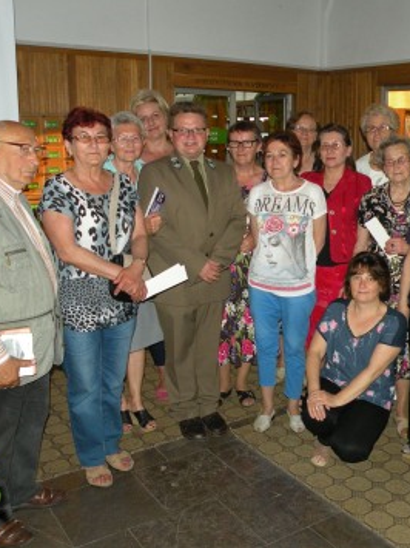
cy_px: 262
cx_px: 293
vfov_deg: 49.0
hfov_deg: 37.0
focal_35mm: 38
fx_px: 600
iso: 121
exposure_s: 1/60
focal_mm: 4.7
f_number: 2.8
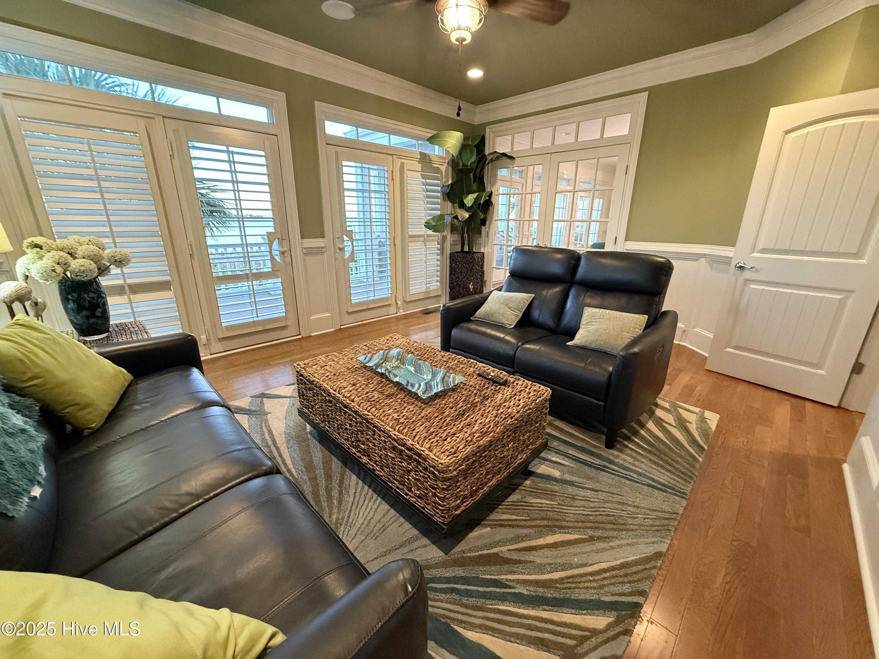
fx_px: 356
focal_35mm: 14
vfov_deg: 85.7
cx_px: 440
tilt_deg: -17.4
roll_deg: +0.0
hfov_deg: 102.1
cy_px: 330
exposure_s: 1/60
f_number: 2.2
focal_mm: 2.22
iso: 640
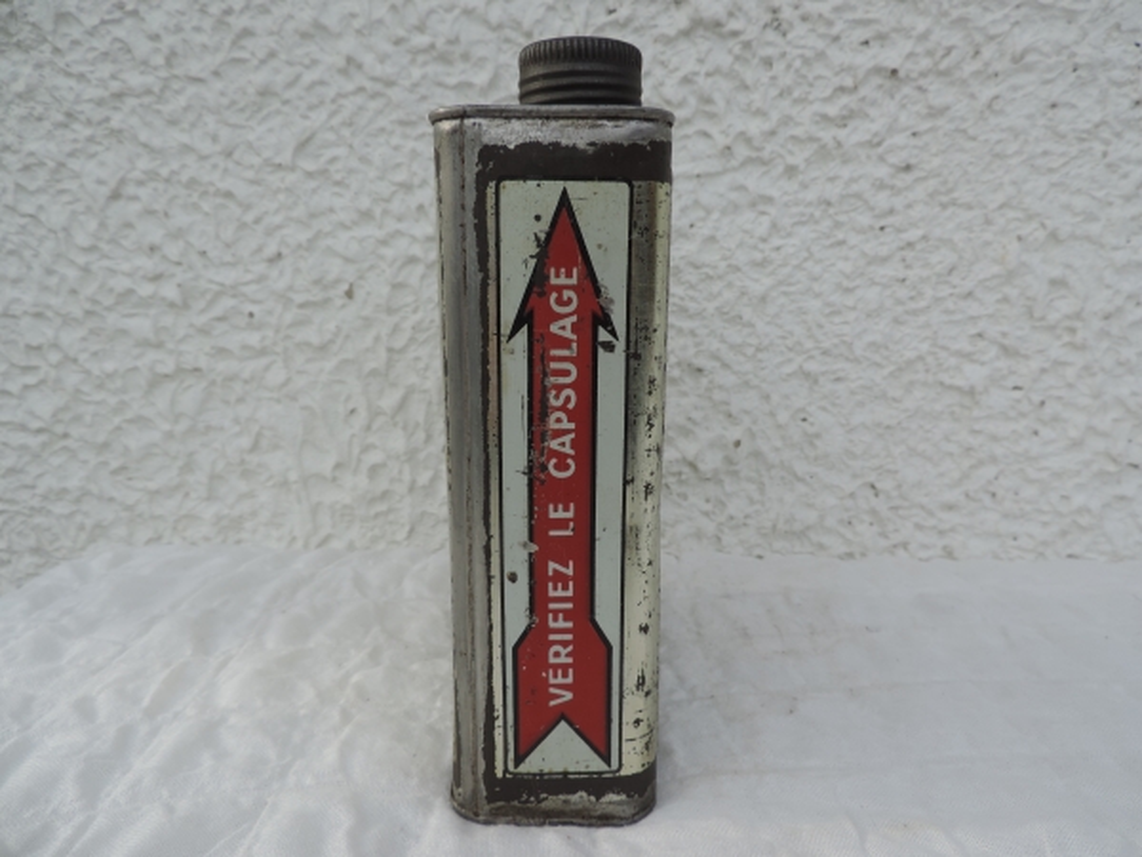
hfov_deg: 71.6
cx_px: 571
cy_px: 428
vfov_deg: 56.8
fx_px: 792
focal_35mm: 24
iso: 80
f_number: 3
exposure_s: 1/640
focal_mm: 4.3
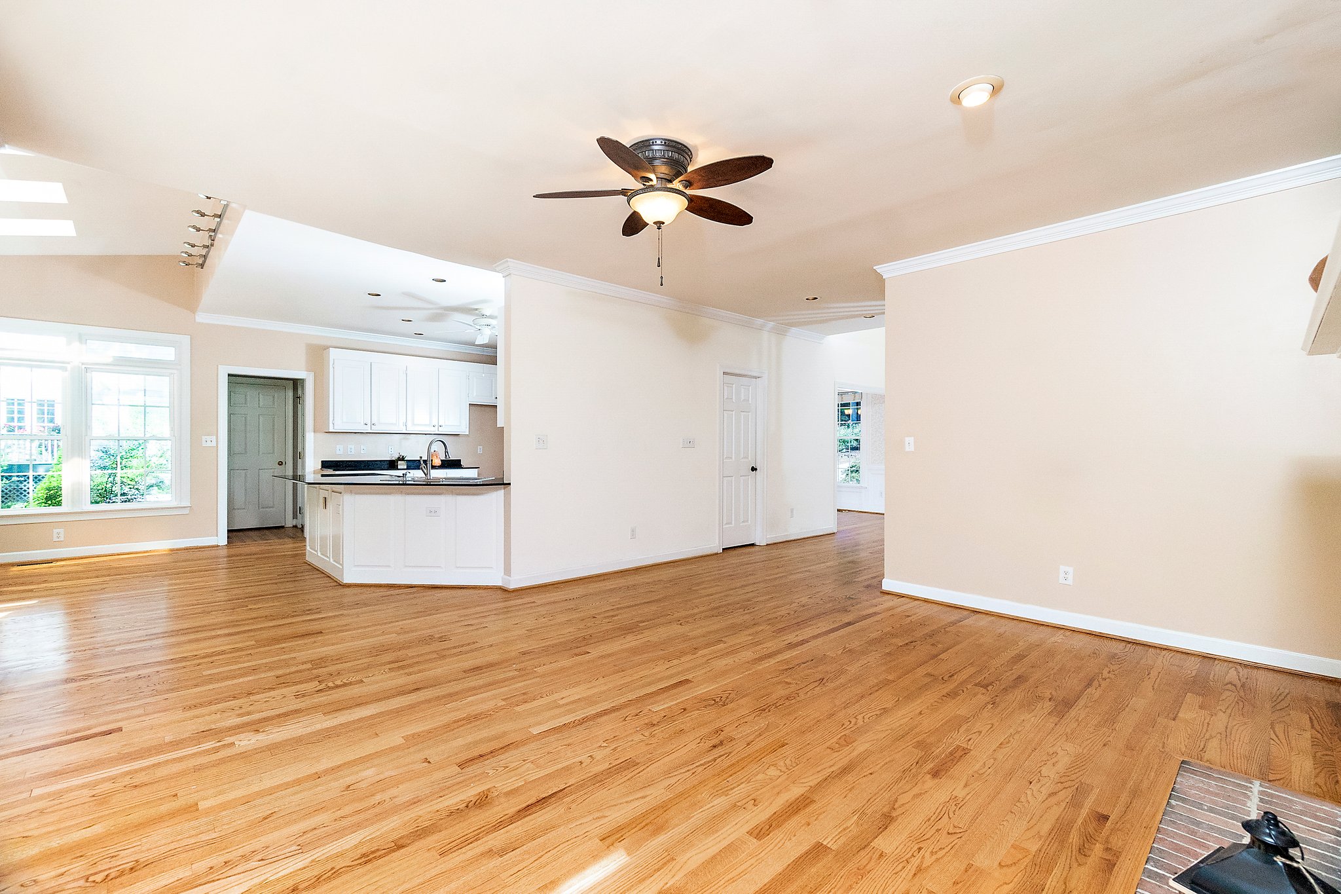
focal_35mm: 15
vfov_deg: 77.3
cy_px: 447
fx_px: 559
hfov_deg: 100.4
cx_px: 670
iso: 500
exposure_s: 1/50
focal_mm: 10
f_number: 6.3
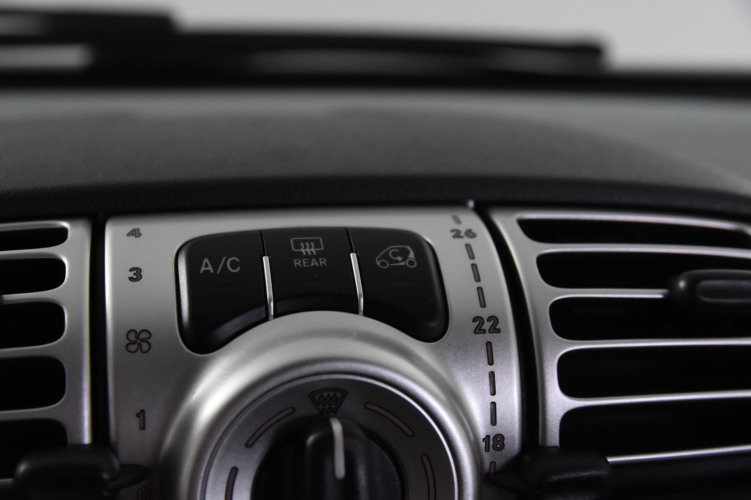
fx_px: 1252
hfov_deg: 33.4
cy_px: 250
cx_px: 376
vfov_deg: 22.6
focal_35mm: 60
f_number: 5
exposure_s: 1/100
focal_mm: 40
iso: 1600
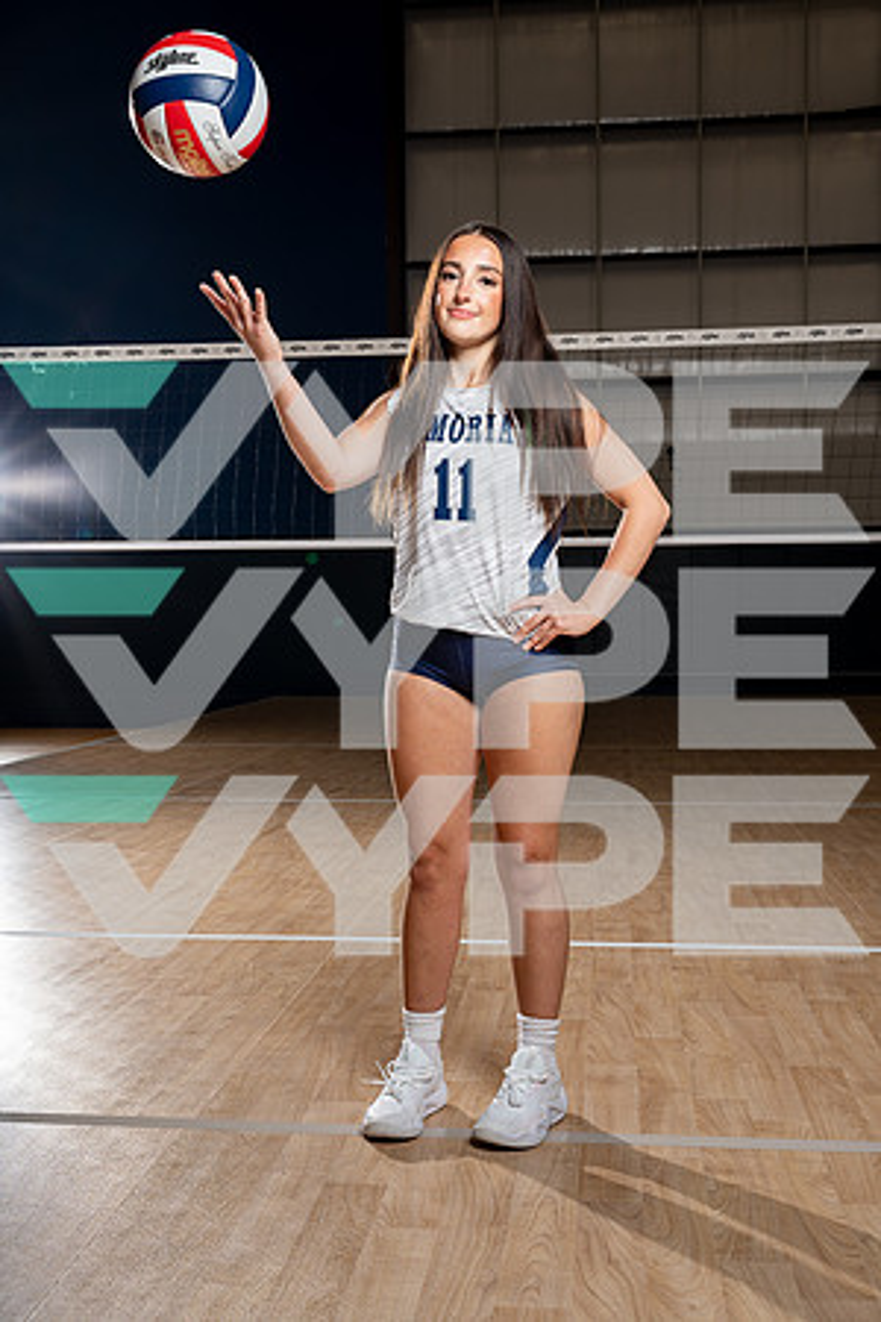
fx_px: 1432
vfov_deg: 49.6
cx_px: 440
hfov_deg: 34.2
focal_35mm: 39
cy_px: 661
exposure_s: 1/250
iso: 100
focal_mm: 39
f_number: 8
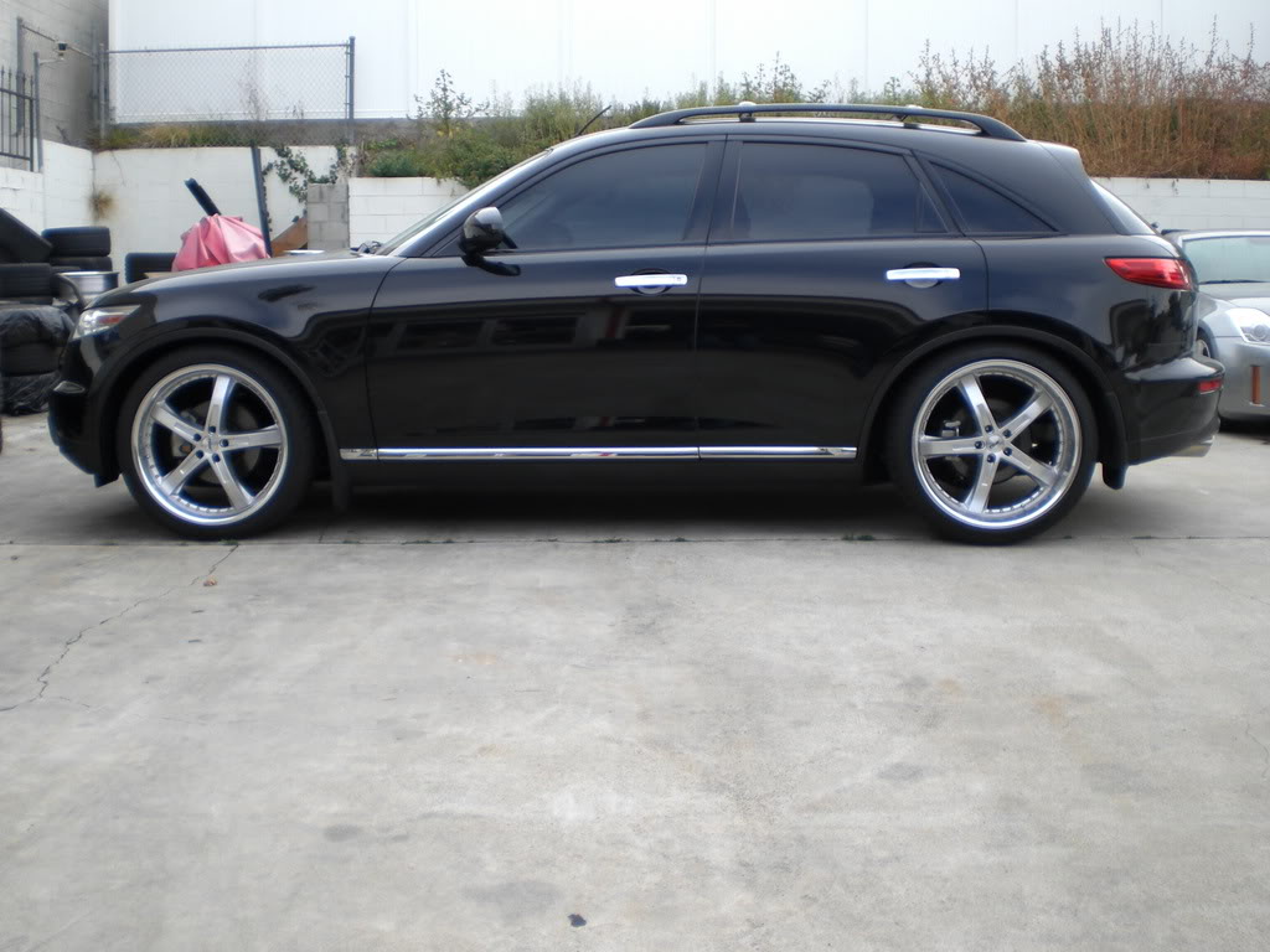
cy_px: 476
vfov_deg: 37.7
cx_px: 635
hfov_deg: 49.0
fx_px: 1394
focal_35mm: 38
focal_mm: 6.3
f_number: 3.1
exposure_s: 1/160
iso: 50
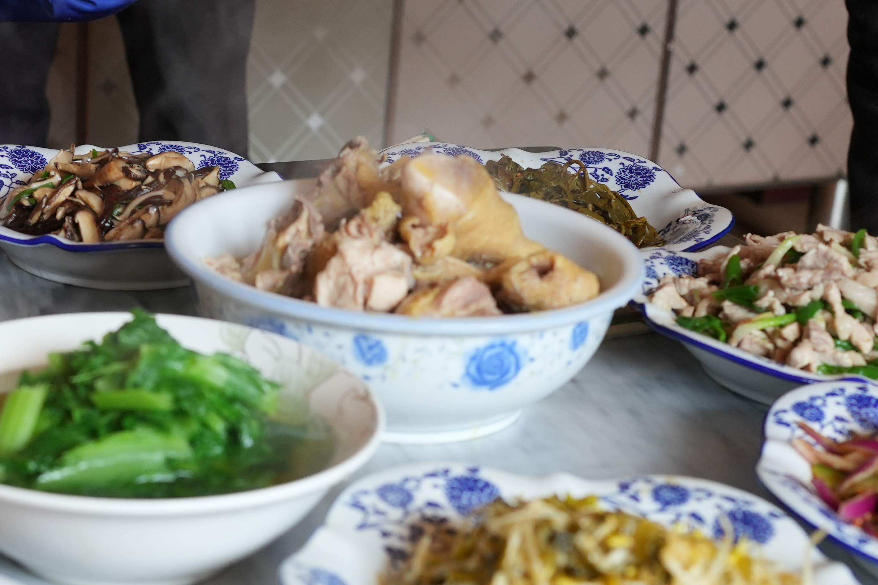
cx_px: 286
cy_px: 485
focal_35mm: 89
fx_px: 2170
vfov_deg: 15.2
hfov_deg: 22.8
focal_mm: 35
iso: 800
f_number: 4
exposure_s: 1/160
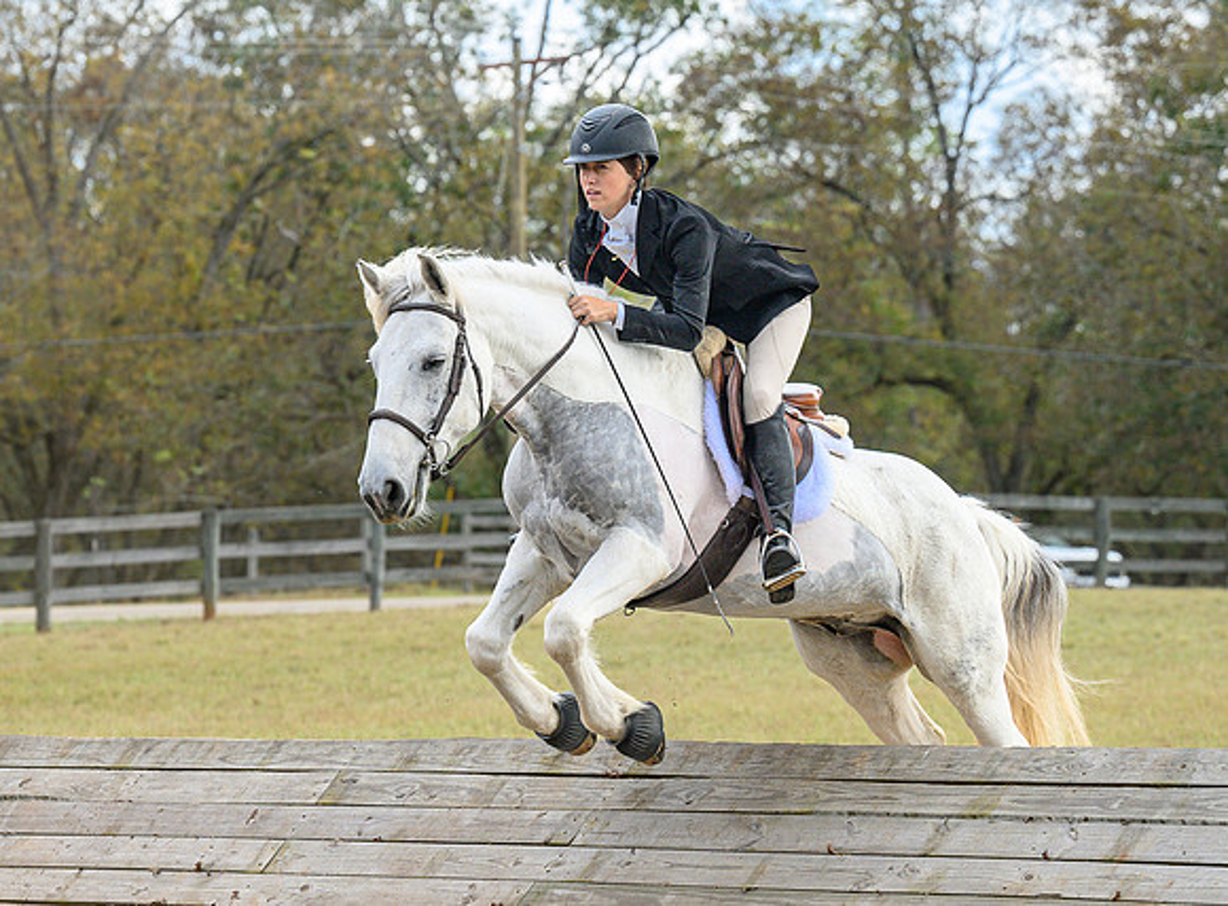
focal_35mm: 161
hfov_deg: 12.4
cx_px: 370
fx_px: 5663
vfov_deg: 9.1
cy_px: 584
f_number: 3.5
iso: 640
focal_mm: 90
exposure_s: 1/1000
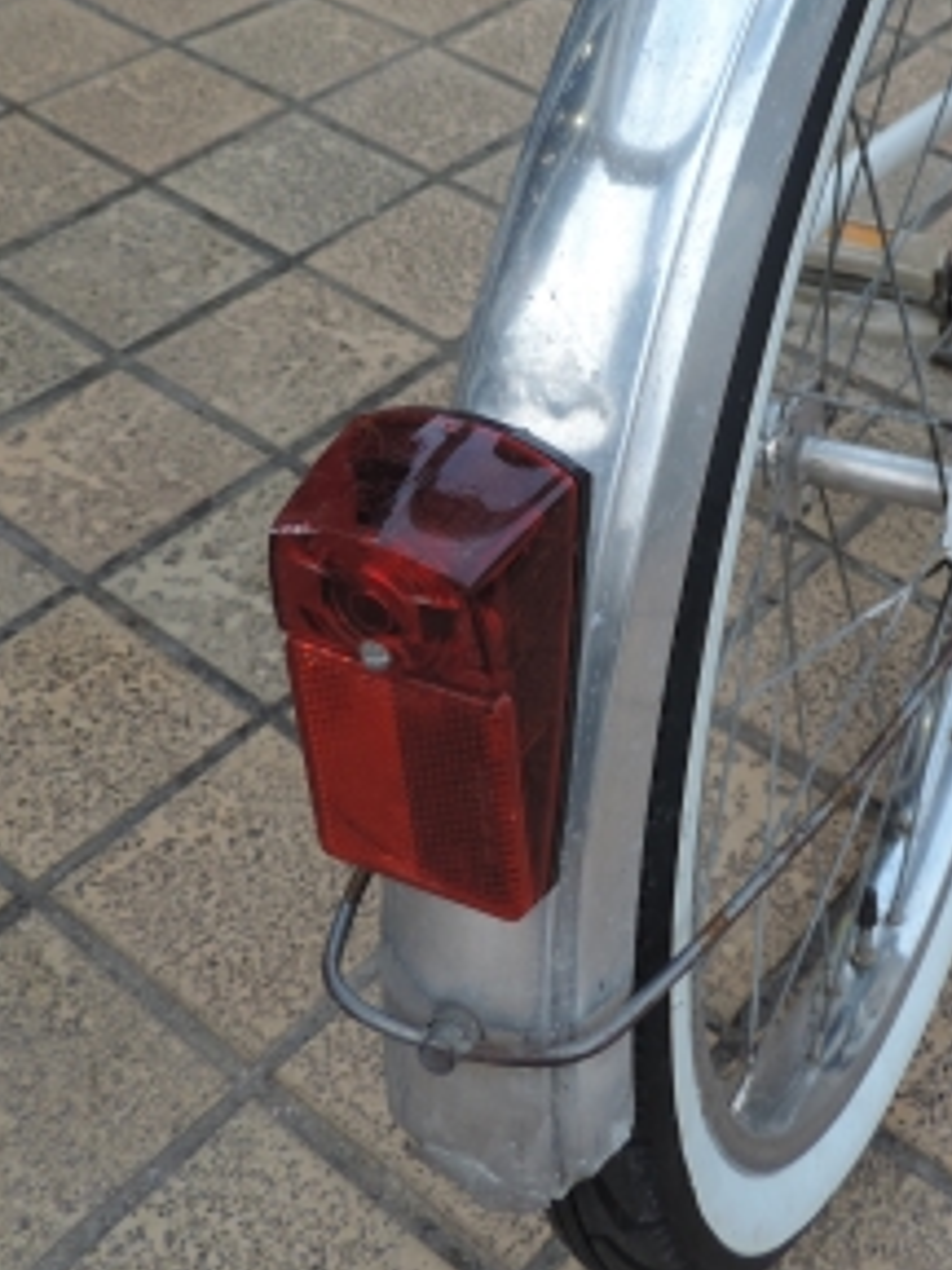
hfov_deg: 28.8
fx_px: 1833
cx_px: 674
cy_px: 340
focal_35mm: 50
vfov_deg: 37.4
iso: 80
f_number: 3
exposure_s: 1/60
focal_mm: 4.3
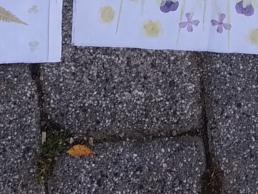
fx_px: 894
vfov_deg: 10.9
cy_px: -236
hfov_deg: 16.4
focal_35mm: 120
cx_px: 101
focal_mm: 3.82
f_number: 2.2
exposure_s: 1/144
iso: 100
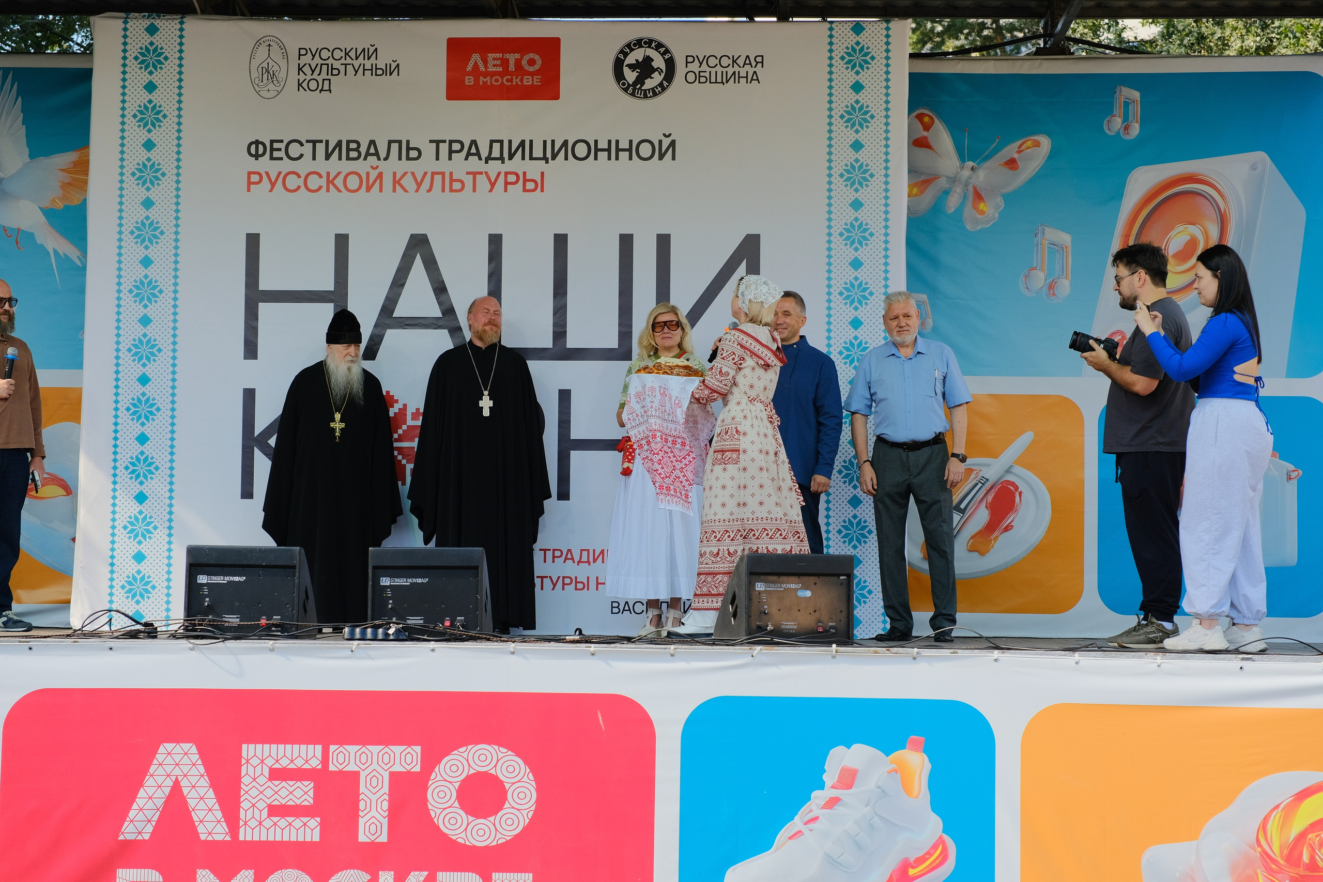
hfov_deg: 28.8
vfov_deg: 19.5
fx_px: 2572
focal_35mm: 70
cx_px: 662
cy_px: 441
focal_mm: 46.5
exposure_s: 1/500
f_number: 4.5
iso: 640
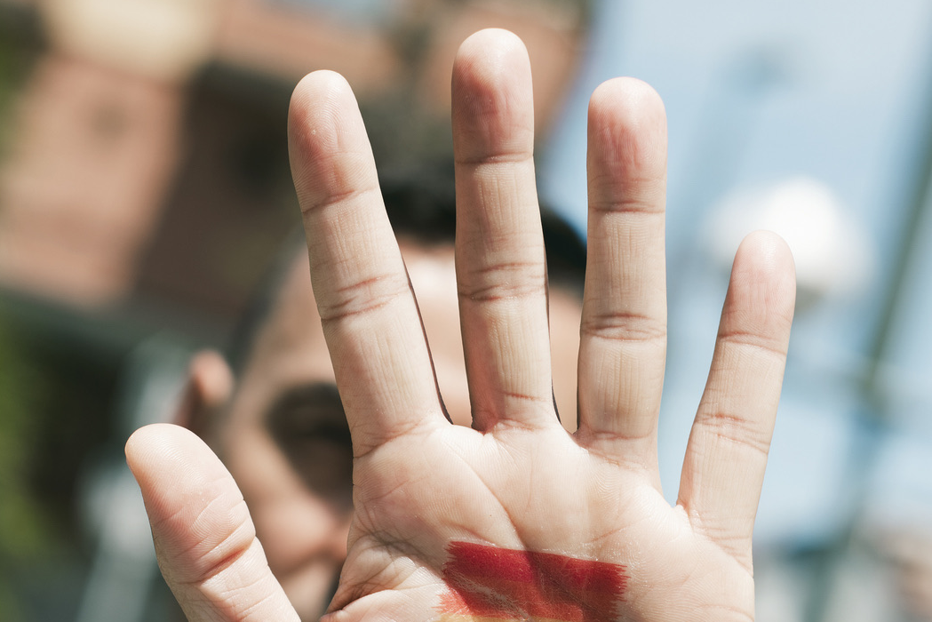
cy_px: 566
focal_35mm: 101
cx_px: 416
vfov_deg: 13.4
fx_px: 2615
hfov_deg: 20.2
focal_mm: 50
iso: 64
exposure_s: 1/640
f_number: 3.2
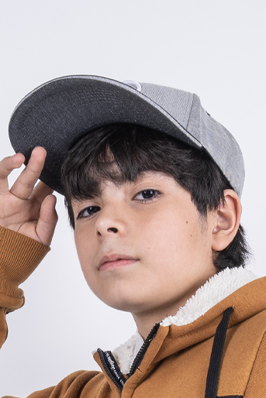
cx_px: 155
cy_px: 507
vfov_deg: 18.2
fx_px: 1163
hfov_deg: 13.0
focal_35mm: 105
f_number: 11
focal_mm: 24
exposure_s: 1/125
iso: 80
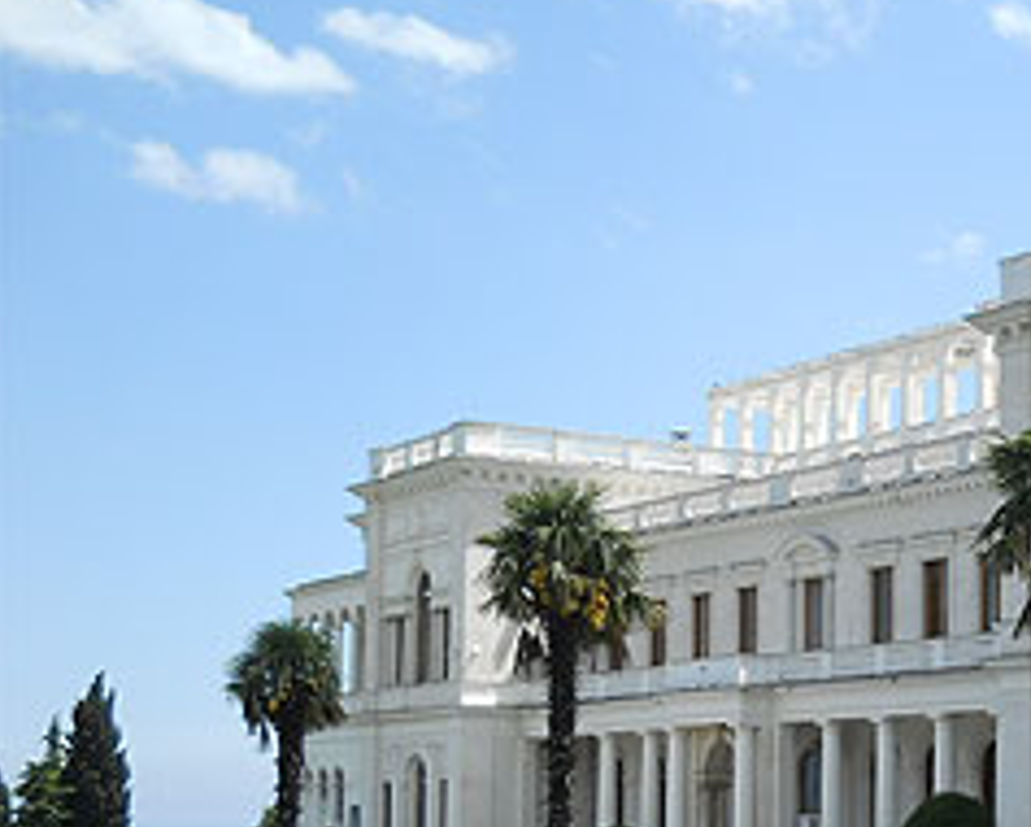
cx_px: 974
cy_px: 670
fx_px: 2321
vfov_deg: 20.0
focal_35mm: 76
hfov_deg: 24.2
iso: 80
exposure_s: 1/250
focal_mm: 6.72
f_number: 5.5
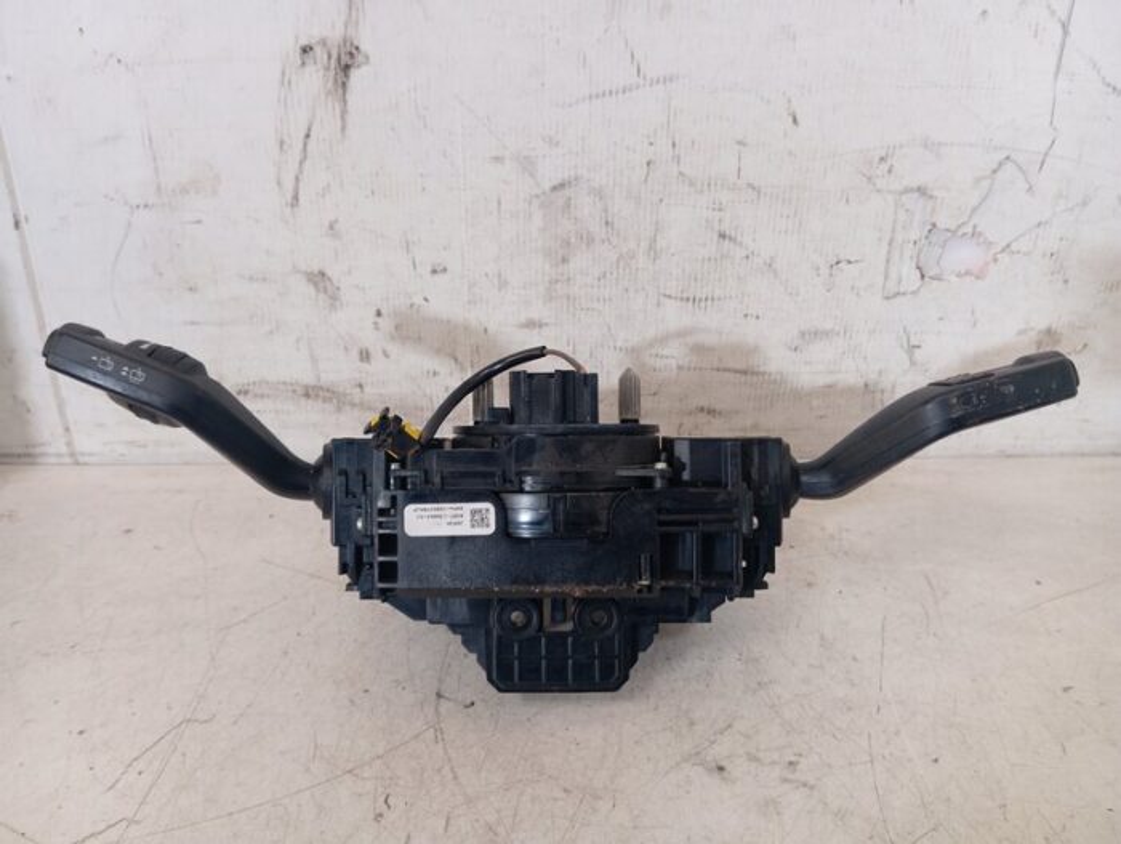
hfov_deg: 63.4
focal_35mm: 28
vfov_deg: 49.9
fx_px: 908
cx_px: 560
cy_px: 422
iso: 314
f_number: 1.8
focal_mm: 4.22
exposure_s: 1/33.3
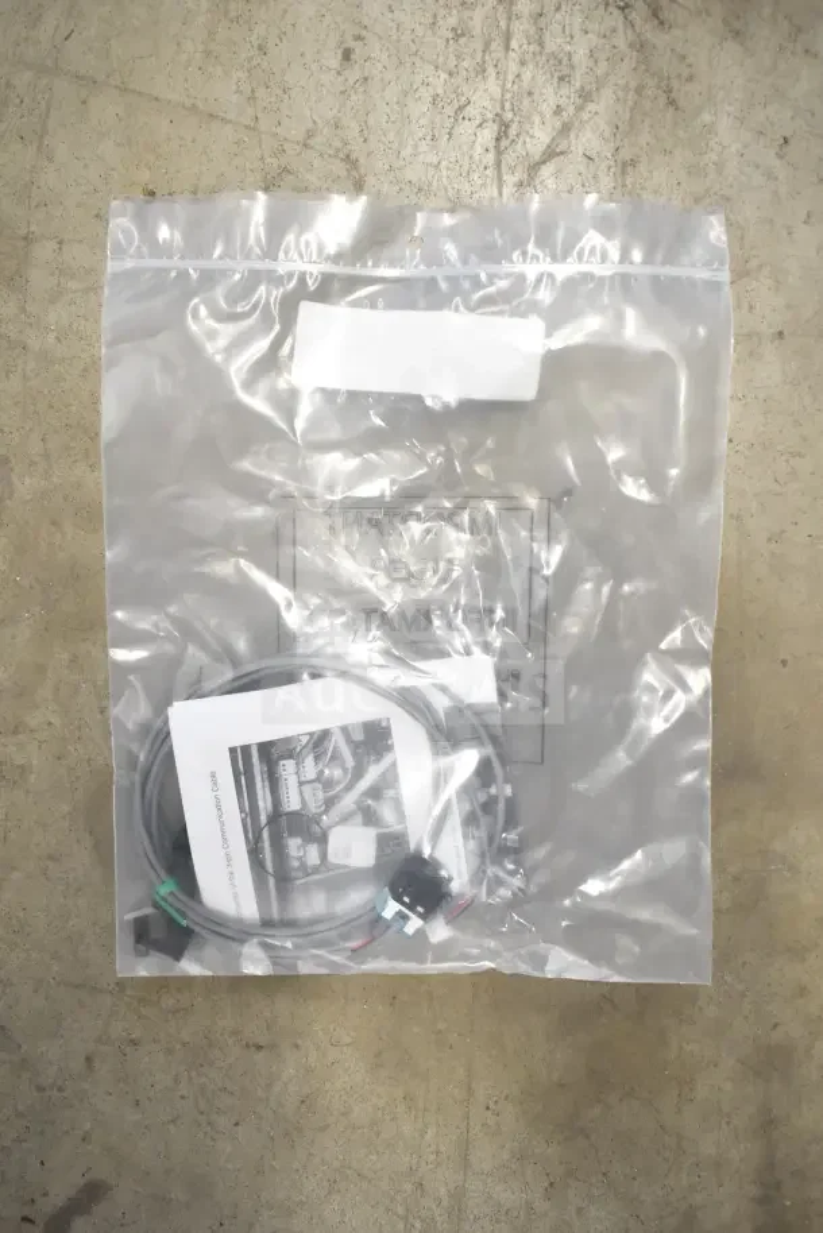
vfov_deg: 57.2
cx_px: 412
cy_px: 616
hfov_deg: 40.0
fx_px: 1131
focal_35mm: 33
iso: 1800
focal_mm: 22
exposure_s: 1/40
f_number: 3.8
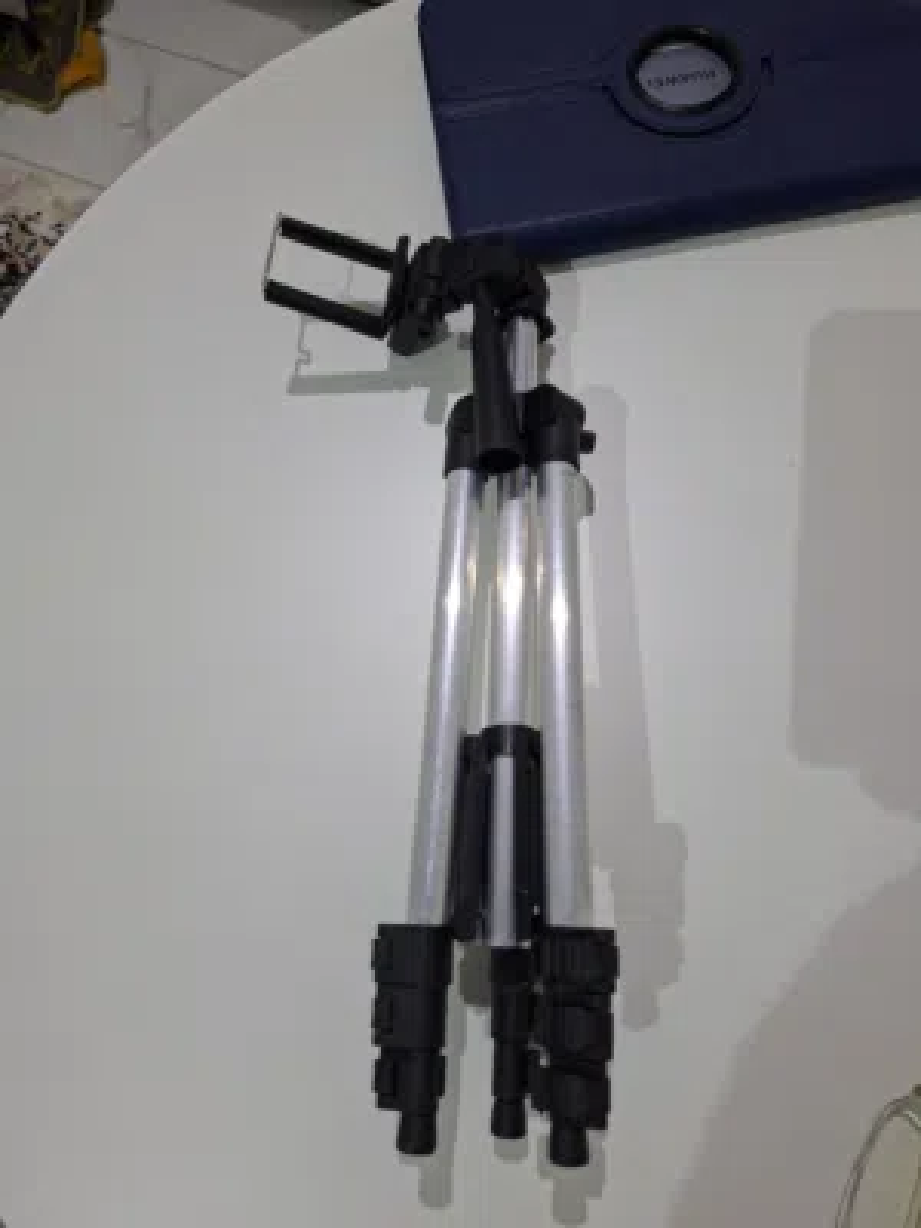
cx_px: 460
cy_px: 614
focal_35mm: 23
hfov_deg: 58.9
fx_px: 816
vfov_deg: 73.9
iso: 200
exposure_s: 1/60
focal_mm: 5.54
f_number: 1.8
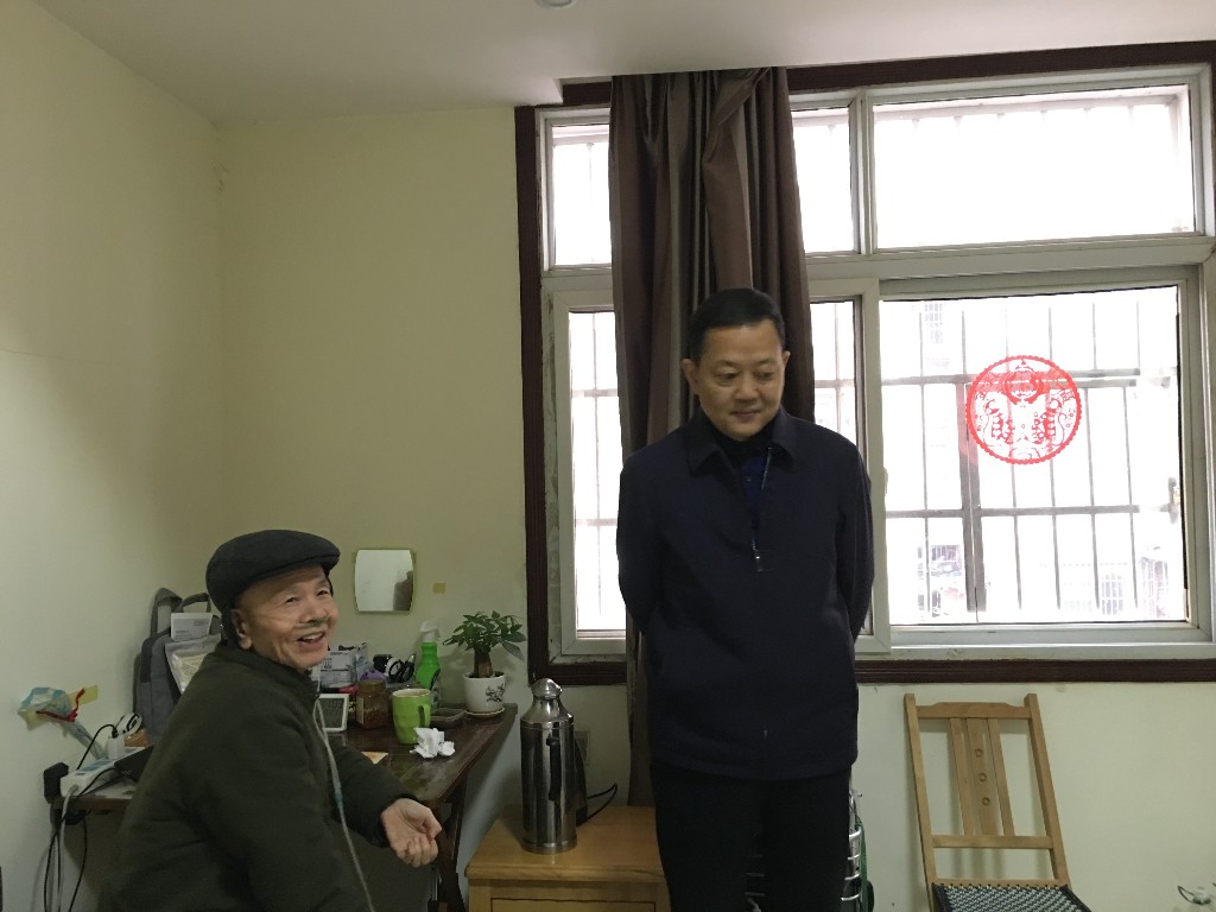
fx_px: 1019
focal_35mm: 29
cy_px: 456
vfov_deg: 48.2
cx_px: 608
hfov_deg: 61.7
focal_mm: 4.15
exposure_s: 1/4
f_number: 2.2
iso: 100
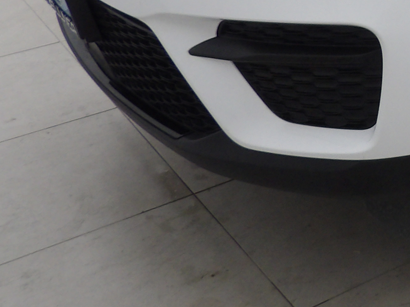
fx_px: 983
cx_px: 685
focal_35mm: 83
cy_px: -66
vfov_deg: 17.0
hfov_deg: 19.2
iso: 157
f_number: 3.2
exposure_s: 1/33
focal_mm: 4.3
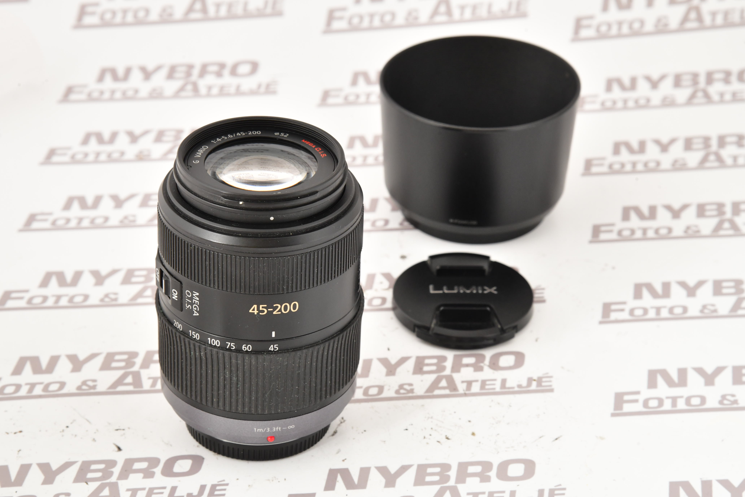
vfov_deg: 11.4
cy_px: 248
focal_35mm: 120
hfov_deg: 17.1
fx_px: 2483
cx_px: 372
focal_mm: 120
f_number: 14
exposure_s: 1/125
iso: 1600
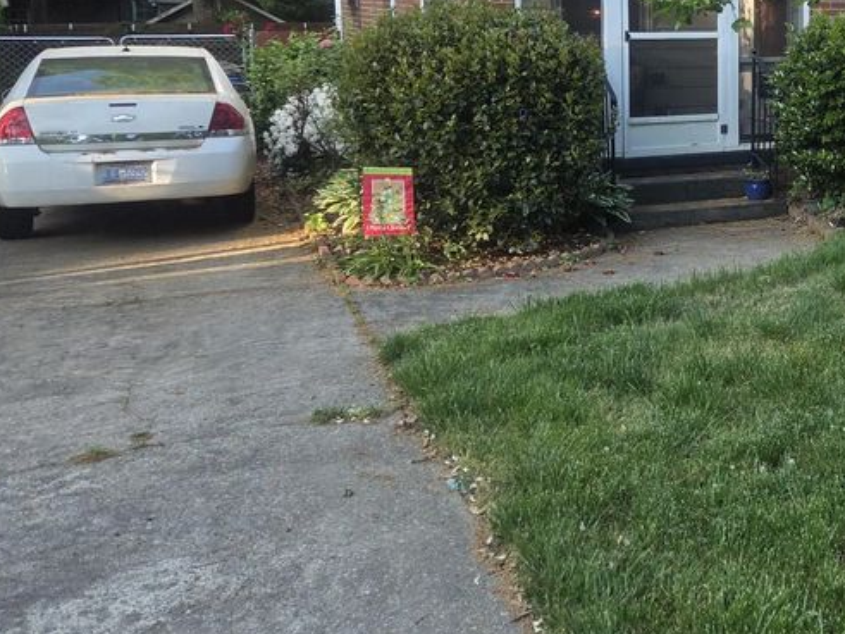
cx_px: 807
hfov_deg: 36.4
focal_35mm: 48
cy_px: 103
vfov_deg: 29.4
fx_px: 1171
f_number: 1.8
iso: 32
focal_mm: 5.4
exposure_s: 1/180
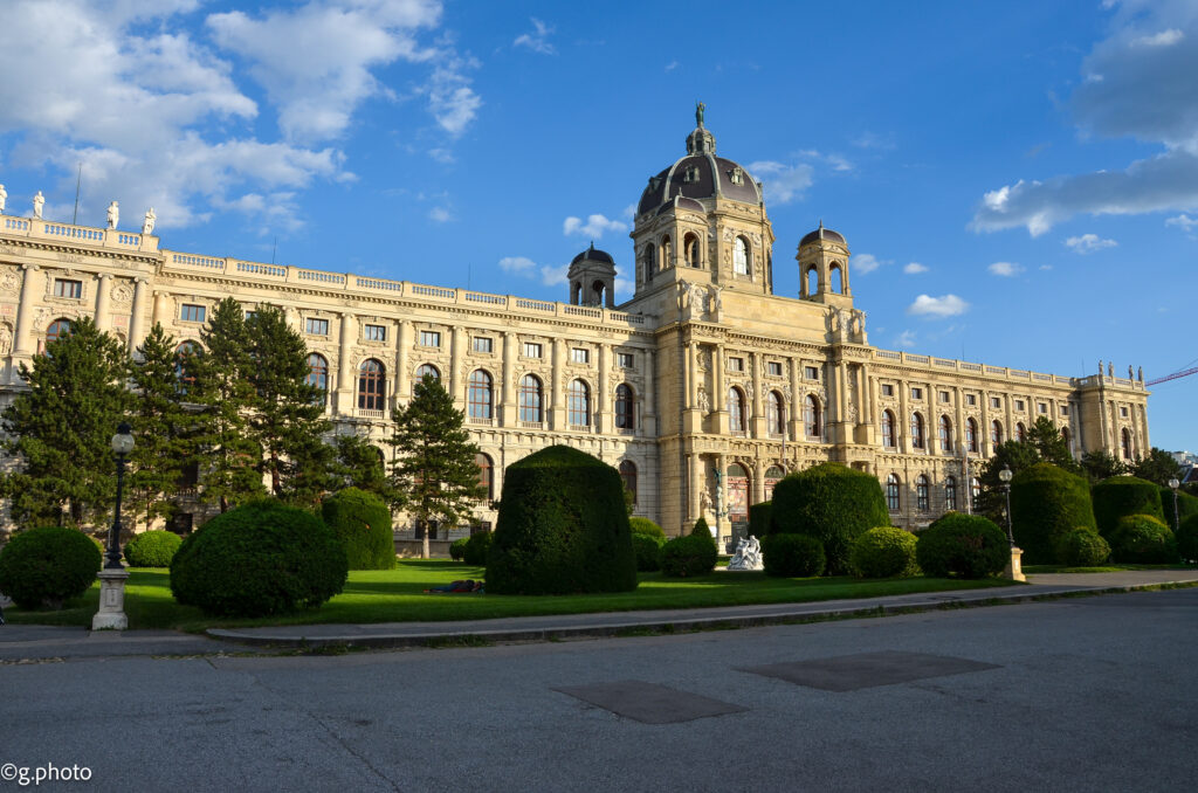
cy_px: 396
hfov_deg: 67.5
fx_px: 897
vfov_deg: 47.7
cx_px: 599
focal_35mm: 27
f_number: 8
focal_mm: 18
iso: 125
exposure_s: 1/500
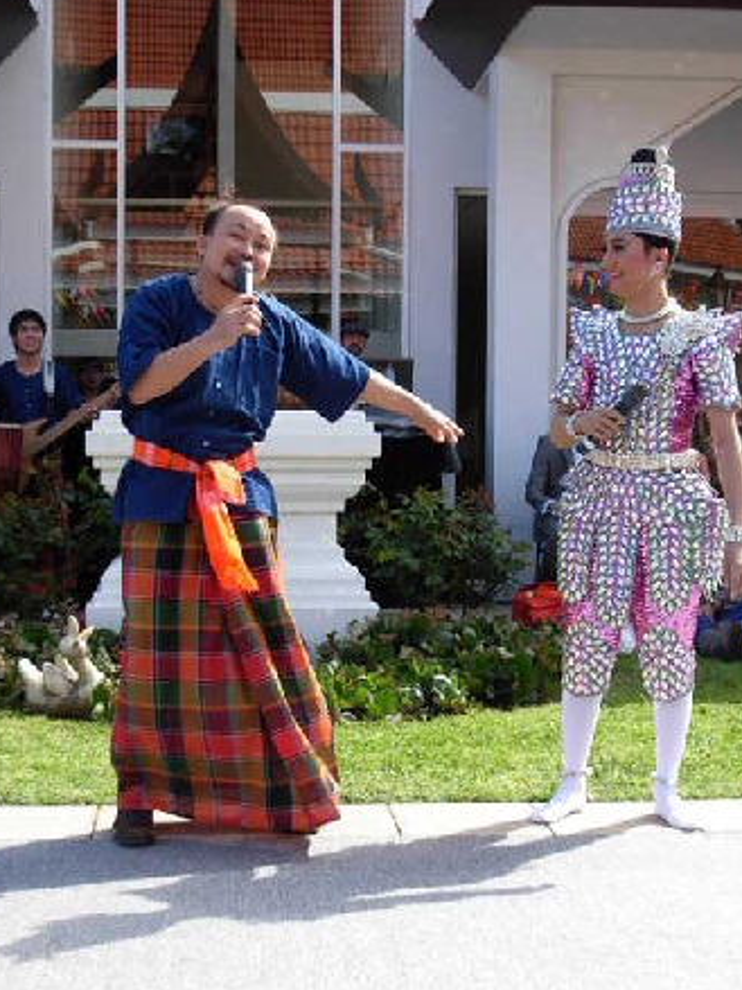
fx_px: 2002
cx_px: 377
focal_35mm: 70
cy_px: 525
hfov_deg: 21.0
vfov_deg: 27.8
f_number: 3.4
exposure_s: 1/249
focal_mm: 10.5
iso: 79
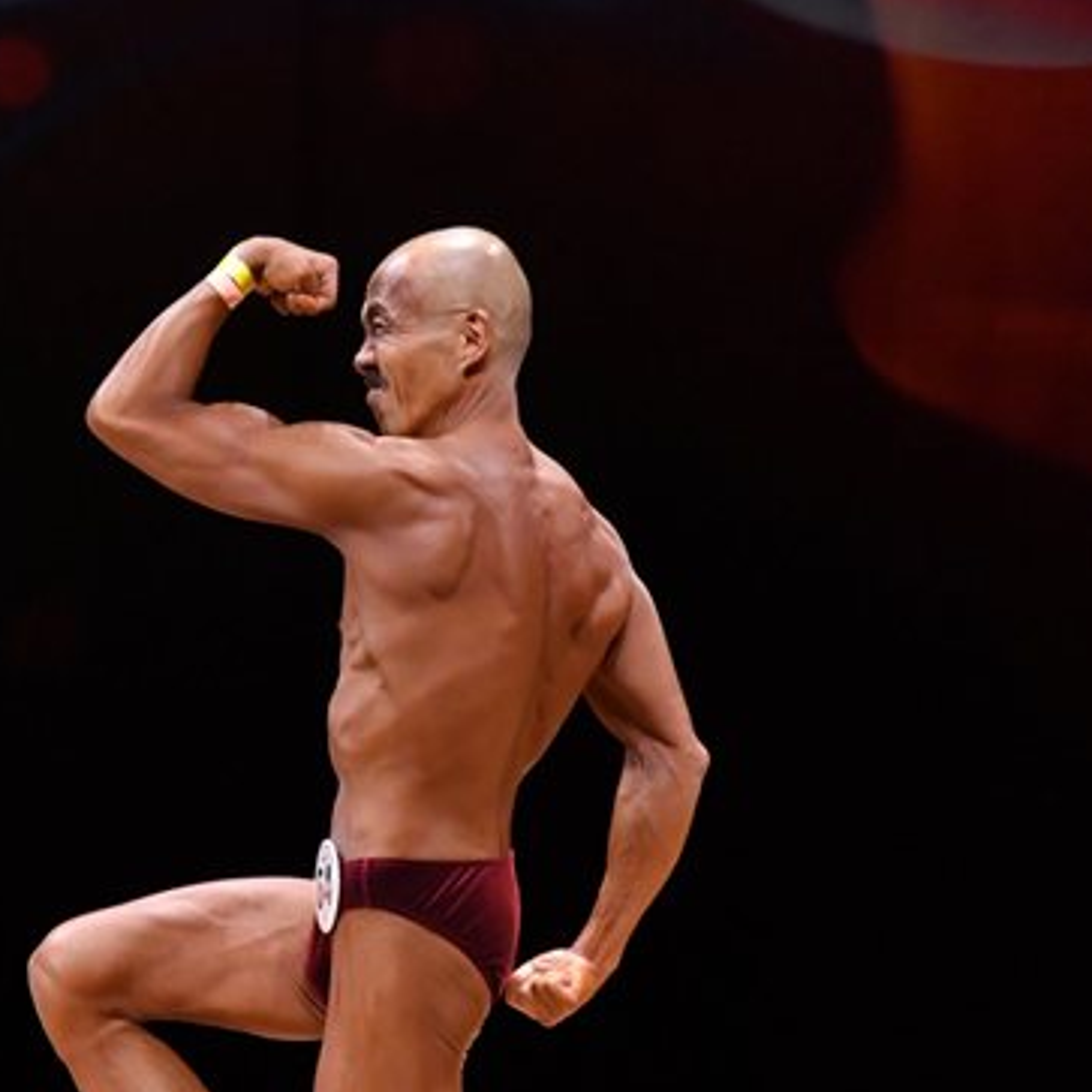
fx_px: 18452
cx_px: 375
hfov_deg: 3.4
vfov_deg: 3.4
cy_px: 719
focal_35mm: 517
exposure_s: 1/400
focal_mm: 190
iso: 4000
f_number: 5.6
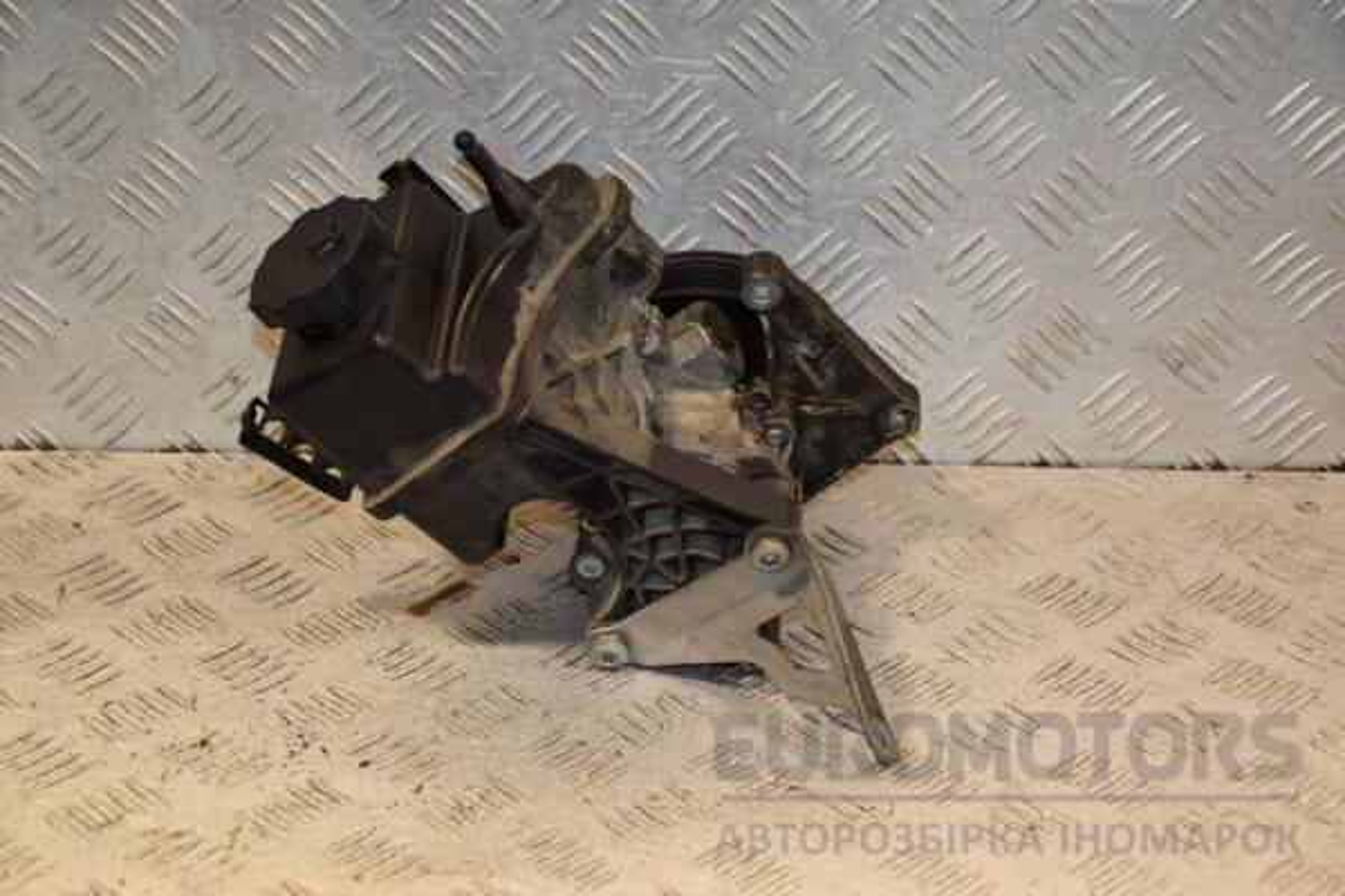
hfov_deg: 26.0
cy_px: 448
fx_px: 2914
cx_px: 672
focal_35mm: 78
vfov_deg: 17.5
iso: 800
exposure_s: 1/200
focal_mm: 52
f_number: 5
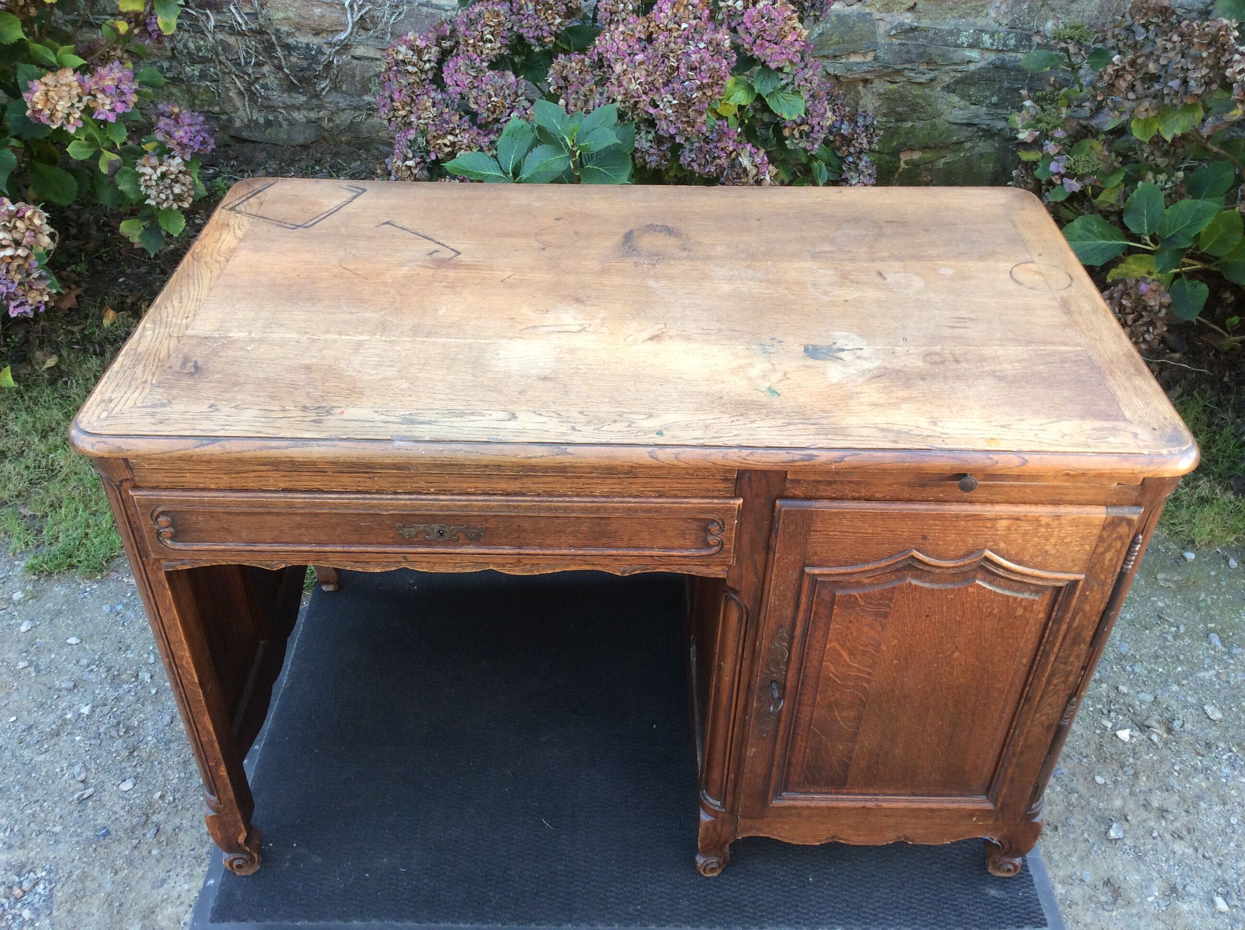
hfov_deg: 56.9
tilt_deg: -39.3
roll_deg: -2.2
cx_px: 622
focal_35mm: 32
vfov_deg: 44.1
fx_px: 1149
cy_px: 465
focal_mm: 3.3
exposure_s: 1/100
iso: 40
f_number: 2.4
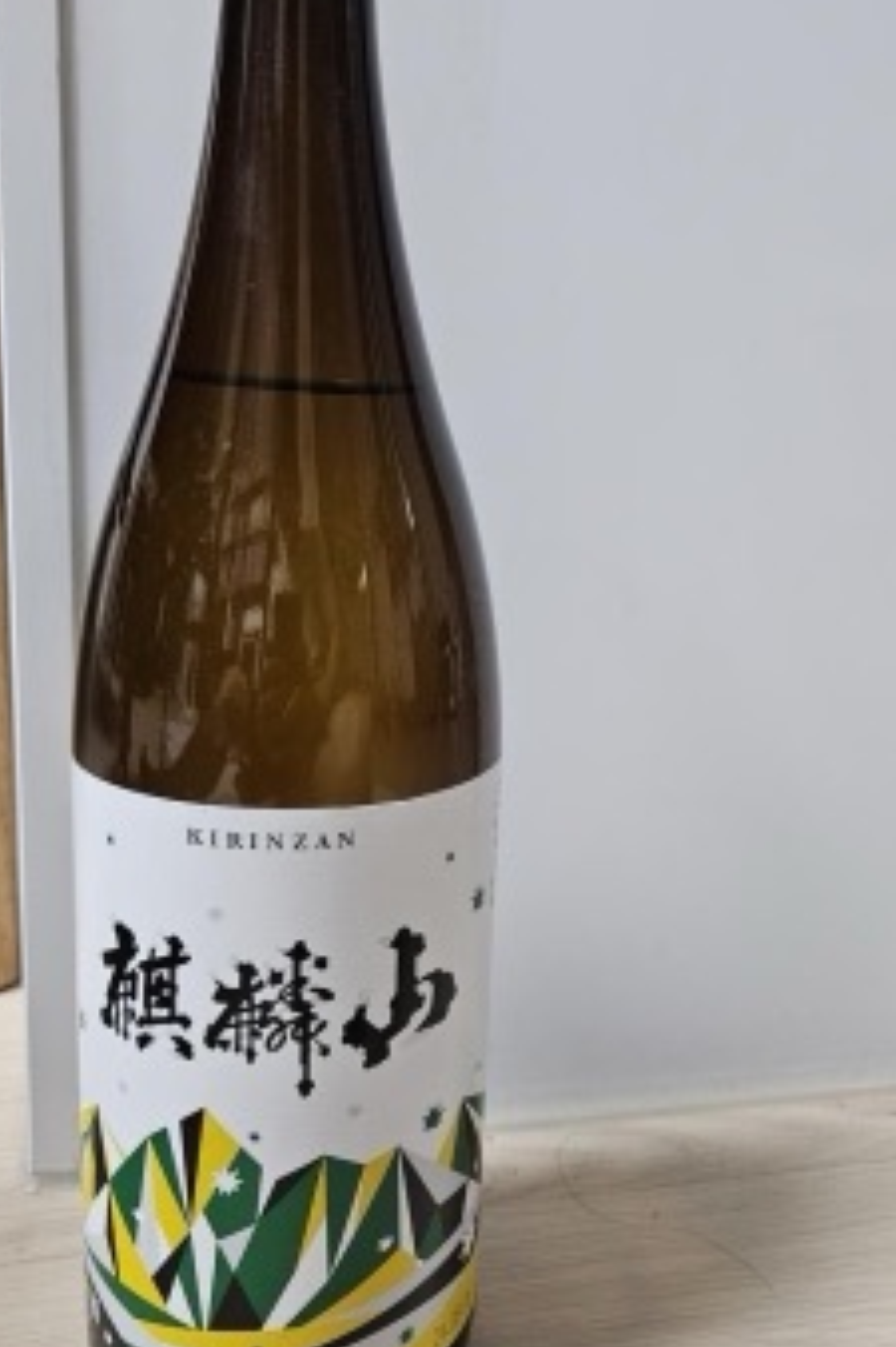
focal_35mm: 34
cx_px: 470
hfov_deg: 38.8
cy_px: 689
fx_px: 1271
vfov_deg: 55.8
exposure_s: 1/240
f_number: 1.8
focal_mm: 5.4
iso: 1000
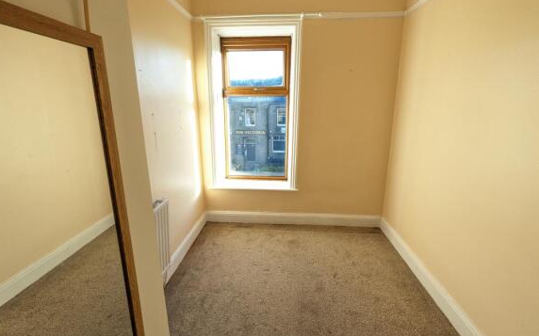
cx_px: 269
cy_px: 156
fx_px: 206
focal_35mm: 14
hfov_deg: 105.3
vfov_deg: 78.5
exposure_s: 1/100
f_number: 2.2
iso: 89
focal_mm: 1.95
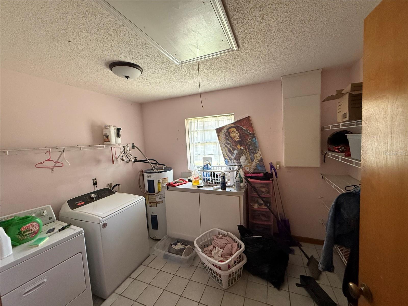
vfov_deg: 85.7
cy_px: 153
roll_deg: +2.8
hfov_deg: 102.1
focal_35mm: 14
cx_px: 204
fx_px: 165
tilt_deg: -4.7
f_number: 2.2
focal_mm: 2.22
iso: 400
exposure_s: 1/60
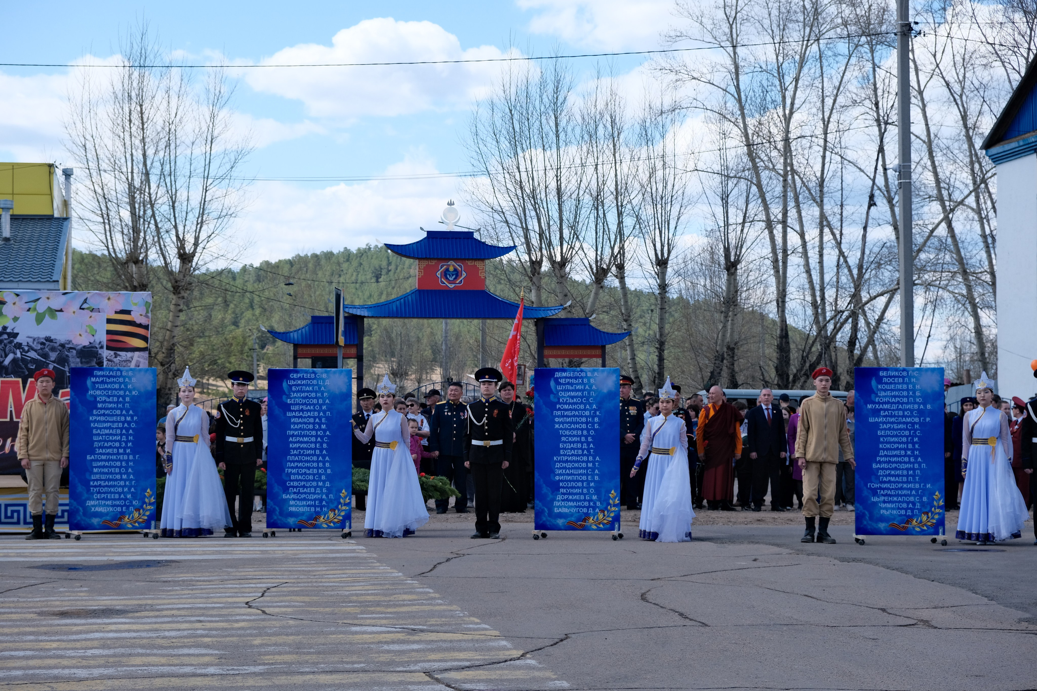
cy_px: 346
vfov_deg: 16.5
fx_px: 2391
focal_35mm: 83
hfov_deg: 24.5
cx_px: 518
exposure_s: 1/600
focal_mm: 55
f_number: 5.6
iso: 320
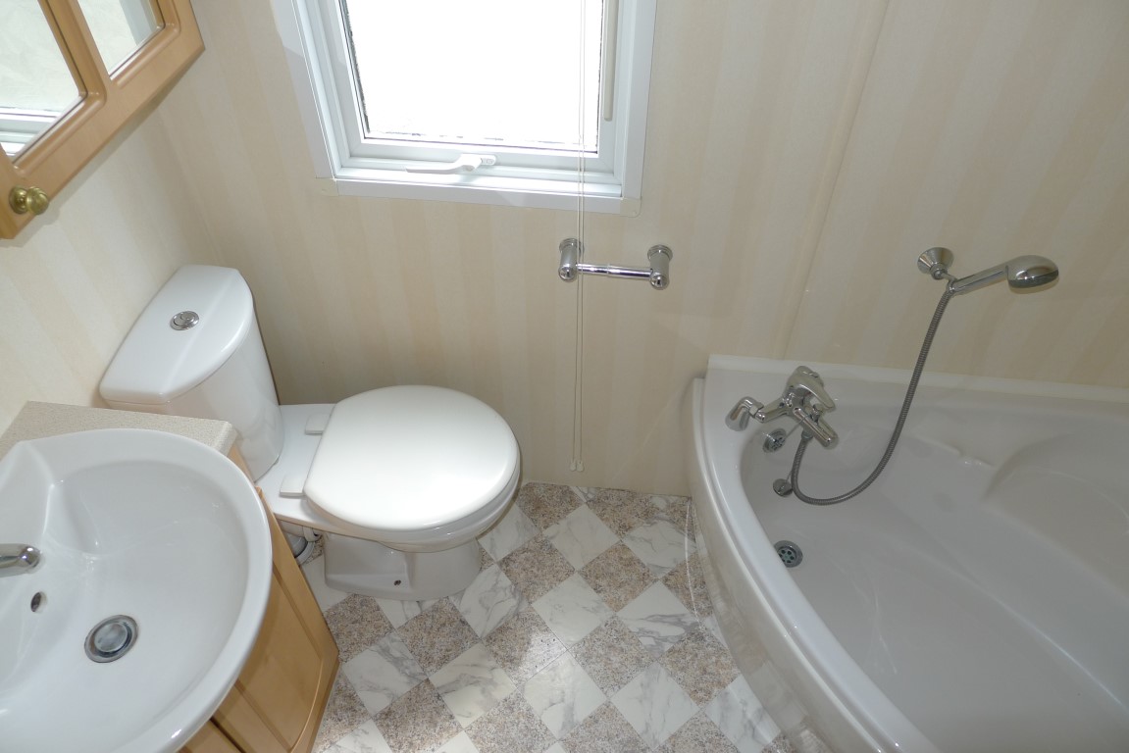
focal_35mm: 24
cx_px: 564
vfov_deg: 53.2
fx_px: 753
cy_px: 376
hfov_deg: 73.7
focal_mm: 5.1
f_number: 2.8
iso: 100
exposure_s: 1/125
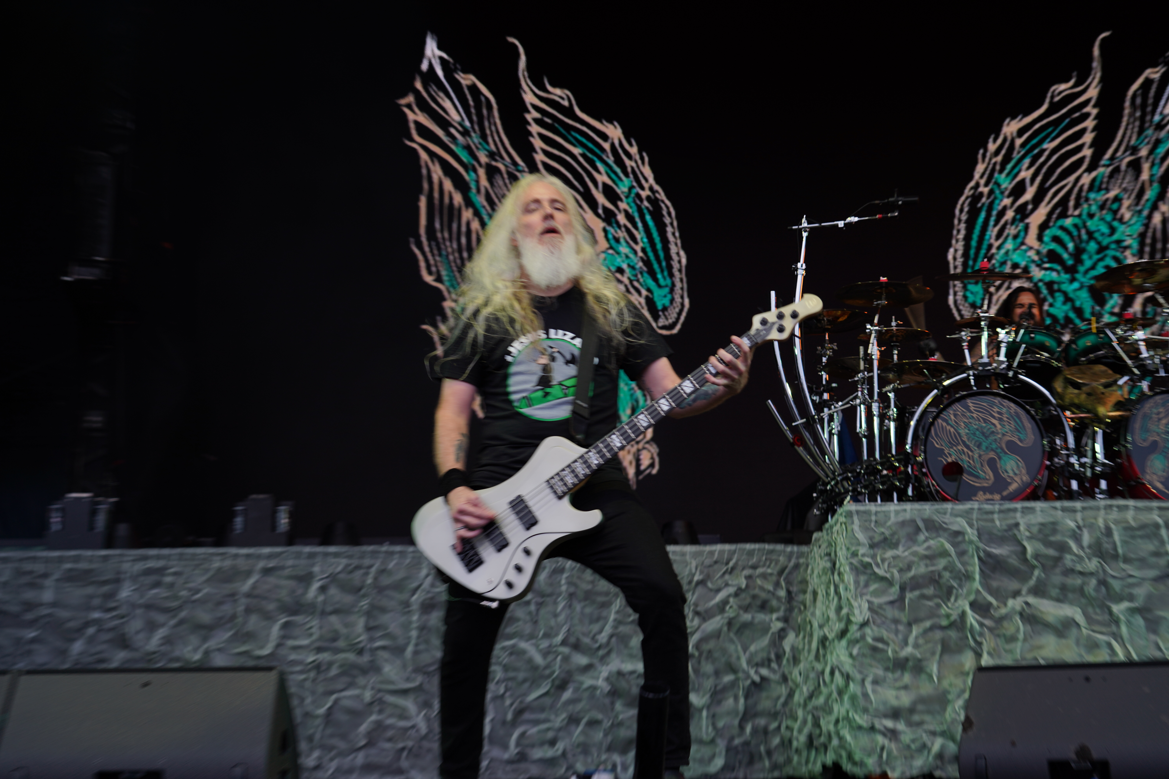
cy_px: 390
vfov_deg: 26.0
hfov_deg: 38.2
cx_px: 584
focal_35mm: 52
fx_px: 1688
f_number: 4.5
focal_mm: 52
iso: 100
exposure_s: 1/80
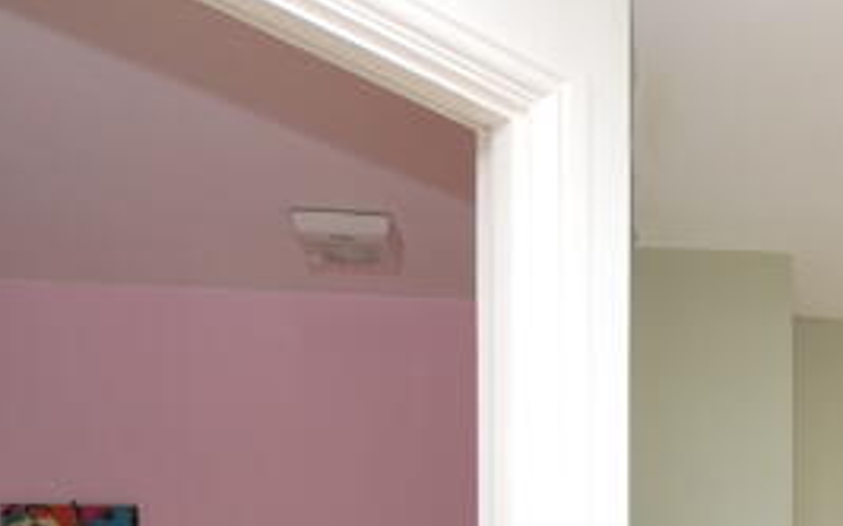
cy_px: 854
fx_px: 1355
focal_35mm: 59
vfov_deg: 18.6
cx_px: 862
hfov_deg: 31.7
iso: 100
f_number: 4
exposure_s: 1/60
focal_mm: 10
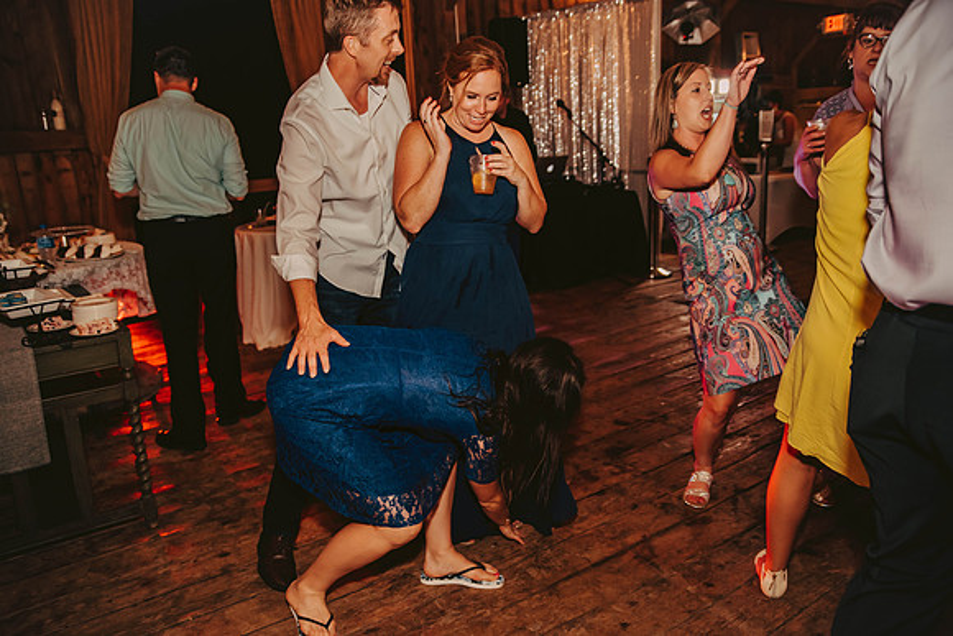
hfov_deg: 65.5
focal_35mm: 28
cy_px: 318
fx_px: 741
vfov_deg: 46.4
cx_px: 476
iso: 1250
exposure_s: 1/125
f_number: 2.8
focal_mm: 28
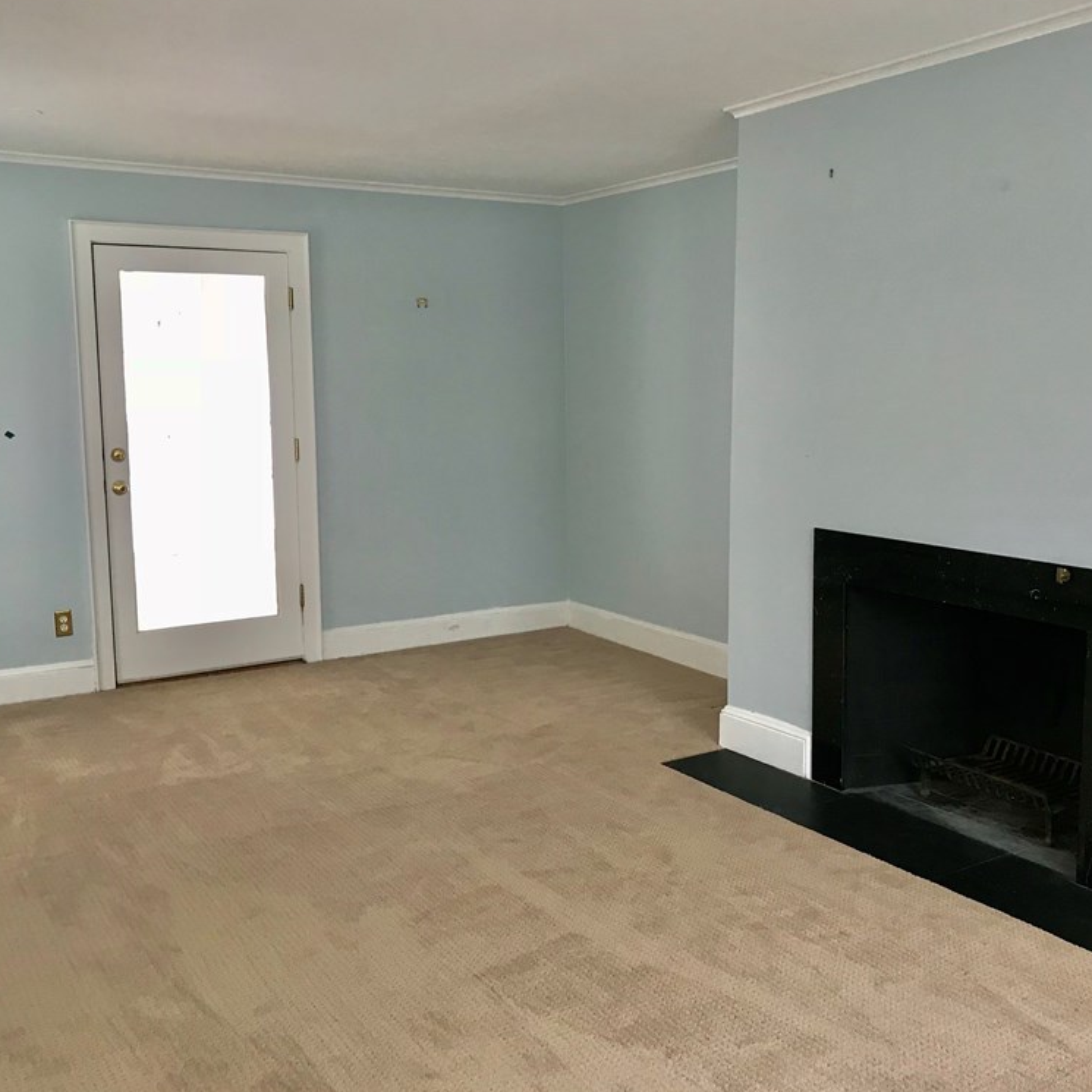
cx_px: 570
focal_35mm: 34
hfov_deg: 48.4
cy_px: 541
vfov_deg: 48.4
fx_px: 1213
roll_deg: +0.1
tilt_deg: -8.8
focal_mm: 3.99
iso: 40
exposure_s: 1/20
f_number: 1.8
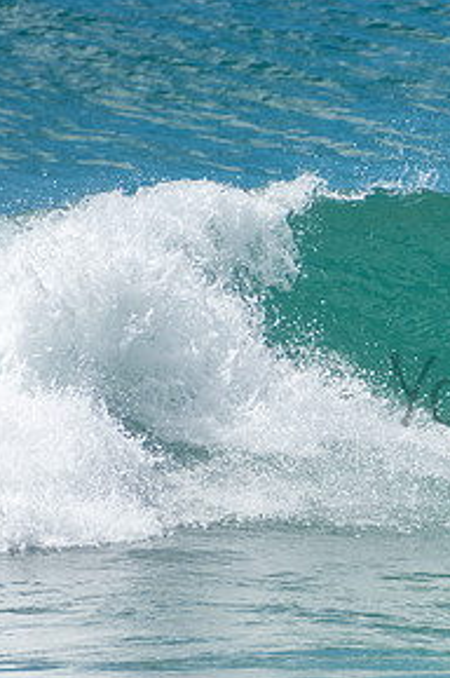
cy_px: 369
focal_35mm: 1206
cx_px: 633
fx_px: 22665
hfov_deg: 1.1
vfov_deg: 1.7
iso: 200
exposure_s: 1/1250
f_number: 5.6
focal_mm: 400
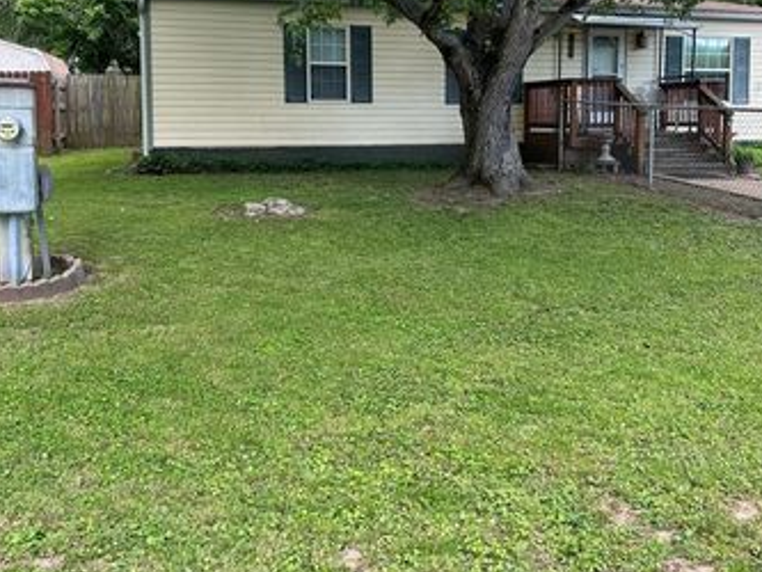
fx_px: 859
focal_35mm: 39
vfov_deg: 36.3
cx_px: 455
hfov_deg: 47.6
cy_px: 173
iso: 40
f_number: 1.5
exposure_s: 1/218
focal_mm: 5.7
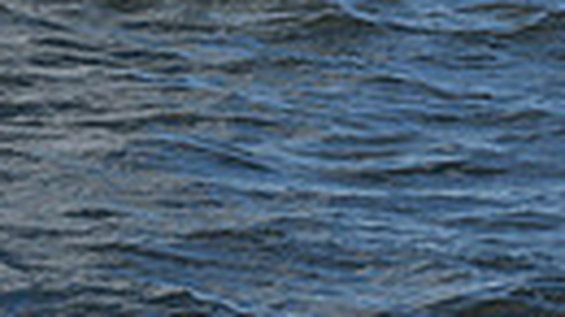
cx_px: -228
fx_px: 4912
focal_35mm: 328
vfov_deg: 3.5
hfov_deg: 6.5
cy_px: -925
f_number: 10
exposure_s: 1/1000
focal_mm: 70
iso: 320
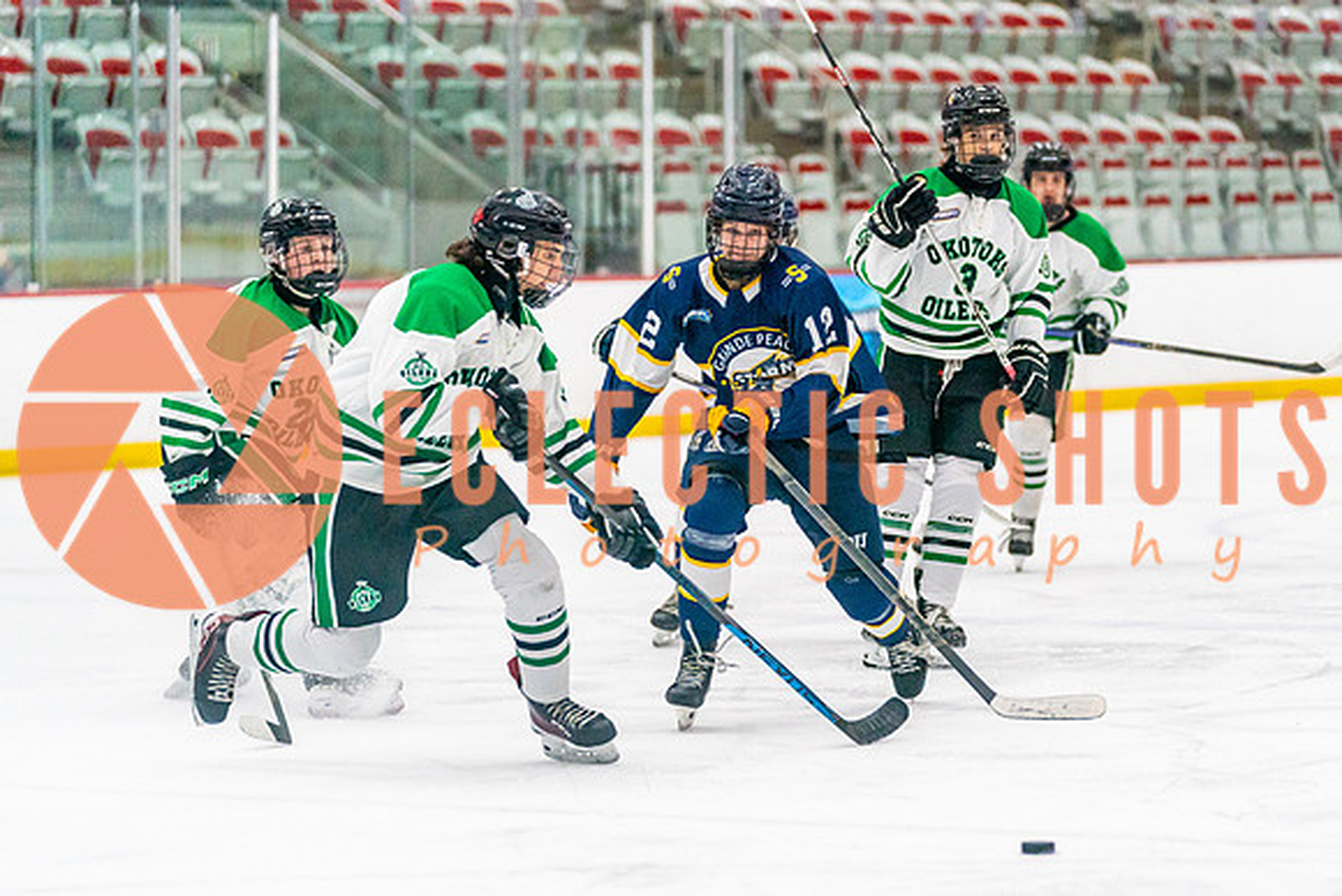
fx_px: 6558
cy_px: 525
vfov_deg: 7.8
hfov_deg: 11.7
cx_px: 818
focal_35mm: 176
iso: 4000
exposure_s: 1/1600
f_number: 2.8
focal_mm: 133
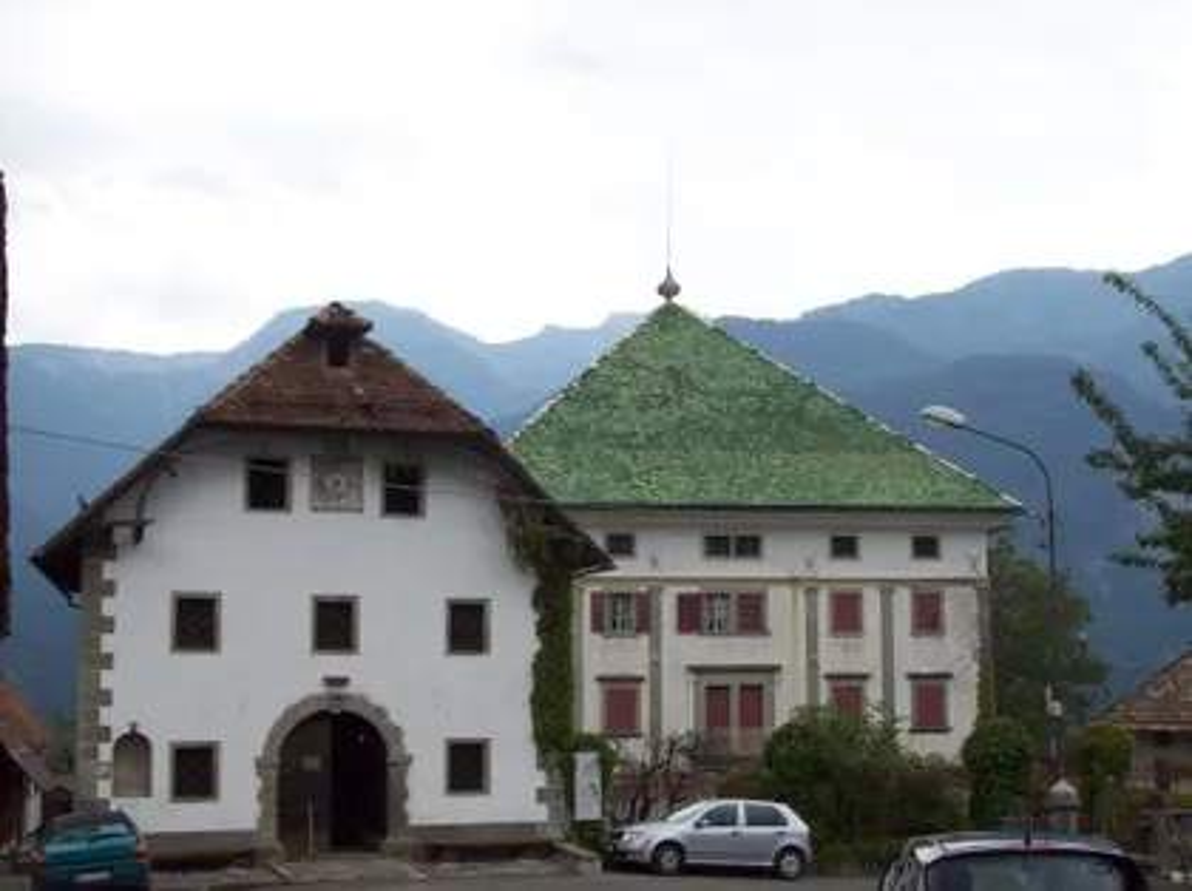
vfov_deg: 26.1
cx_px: 596
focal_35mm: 56
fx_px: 1926
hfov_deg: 34.4
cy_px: 446
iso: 80
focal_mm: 9.4
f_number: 3.4
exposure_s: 1/330
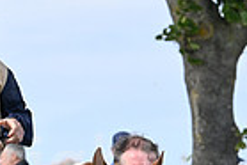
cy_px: 281
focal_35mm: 541
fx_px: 3716
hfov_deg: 3.8
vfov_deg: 2.5
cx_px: 55
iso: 400
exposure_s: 1/1000
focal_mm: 130
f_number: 6.3
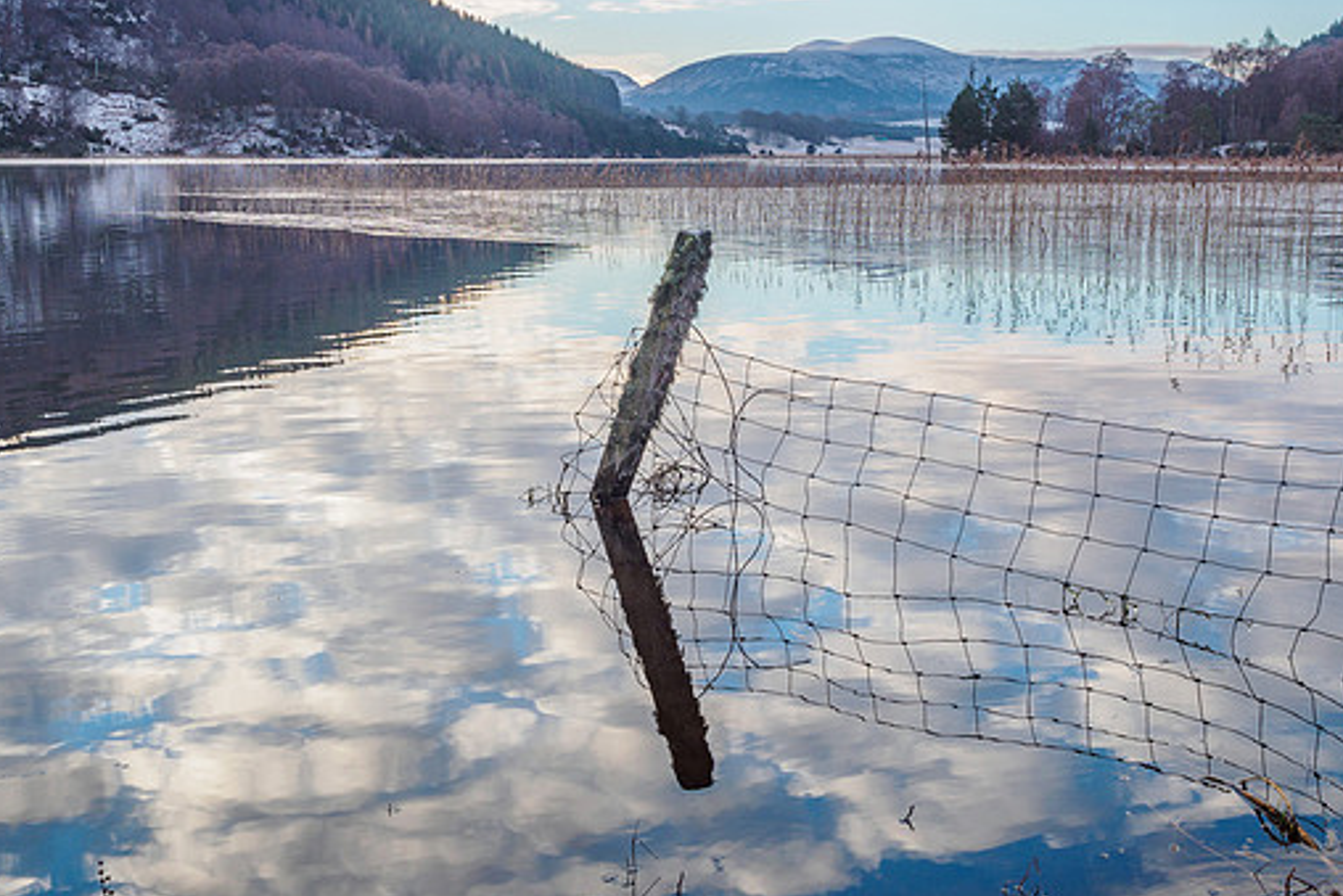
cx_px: 753
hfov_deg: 41.8
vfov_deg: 28.7
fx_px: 1754
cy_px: 462
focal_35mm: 47
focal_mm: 19
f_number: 7.1
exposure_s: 1/50
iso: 200
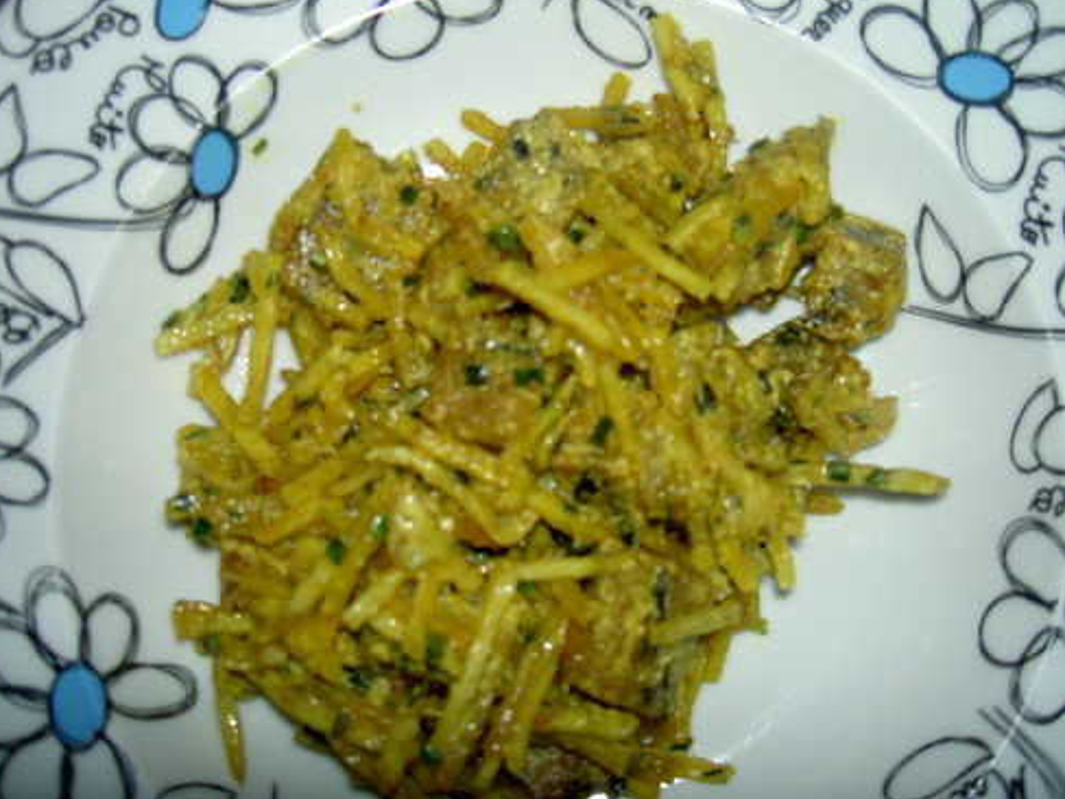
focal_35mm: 40
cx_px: 522
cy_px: 398
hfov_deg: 46.8
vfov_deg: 36.0
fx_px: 1231
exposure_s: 1/60
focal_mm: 8
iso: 100
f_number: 2.8
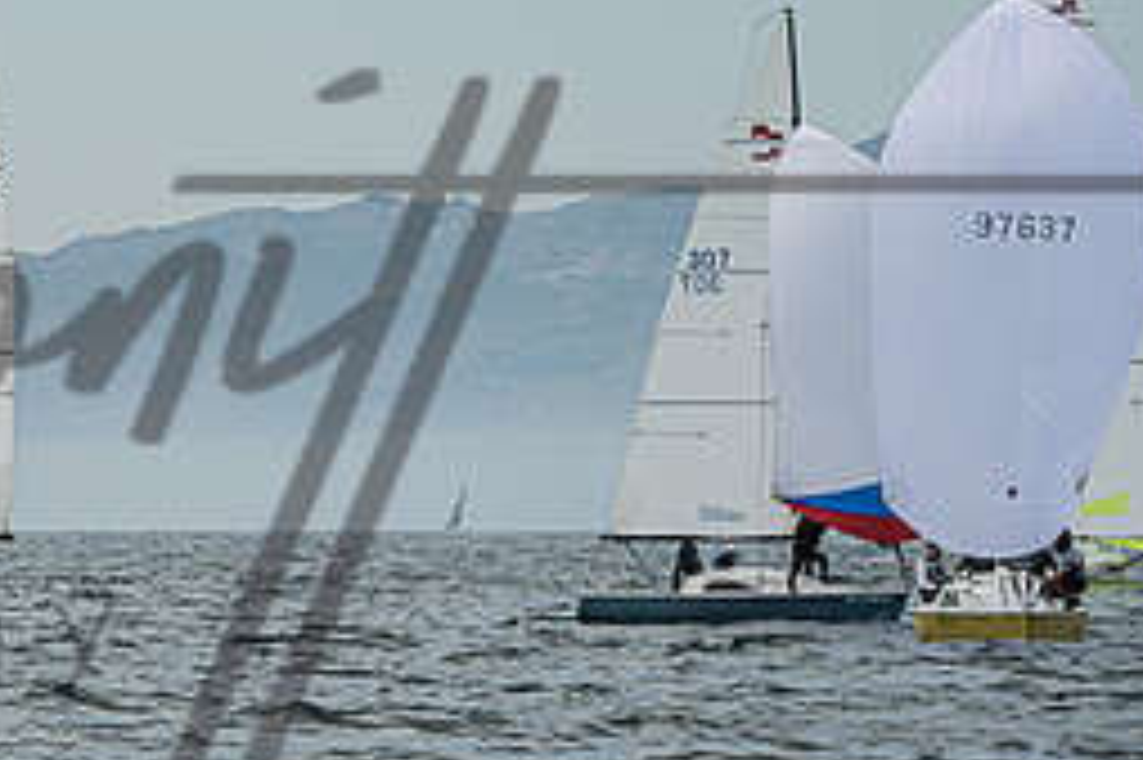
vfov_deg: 4.5
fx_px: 9582
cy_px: 290
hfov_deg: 6.8
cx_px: -98
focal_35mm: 302
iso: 320
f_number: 7.1
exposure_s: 1/2000
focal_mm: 130
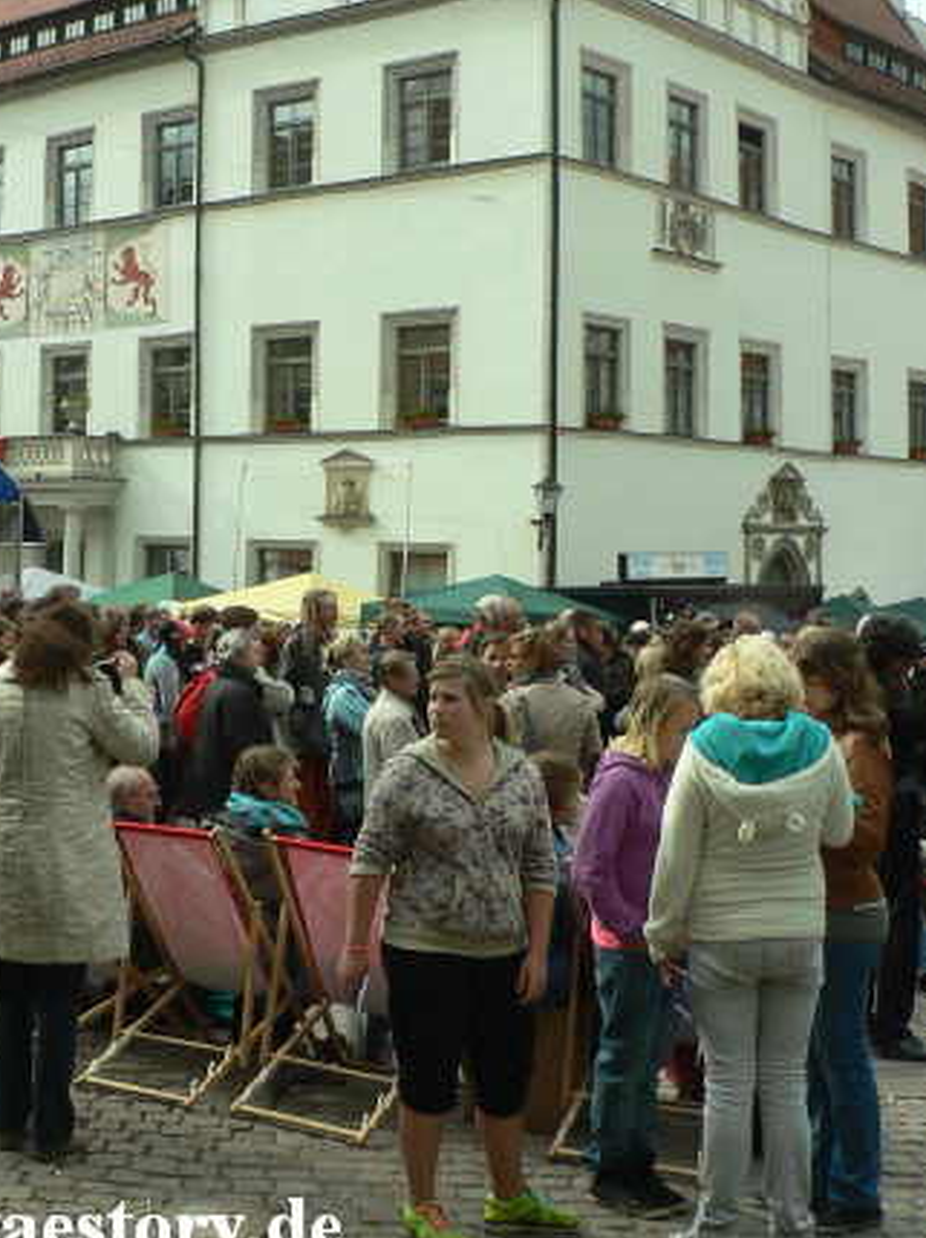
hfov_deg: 29.3
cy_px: 401
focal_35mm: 49
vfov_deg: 38.4
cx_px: 280
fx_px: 1750
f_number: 4
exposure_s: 1/250
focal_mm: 6
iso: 64
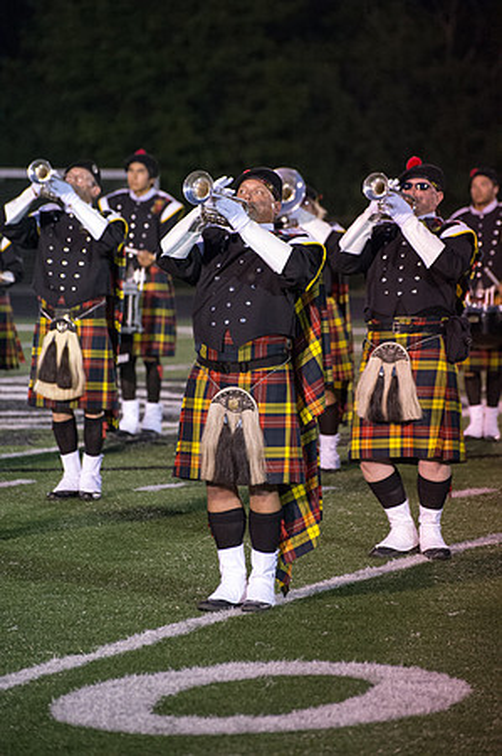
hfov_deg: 7.4
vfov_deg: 11.1
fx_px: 3878
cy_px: 378
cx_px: 251
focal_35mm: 185
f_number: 5
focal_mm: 185
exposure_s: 1/200
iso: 10000
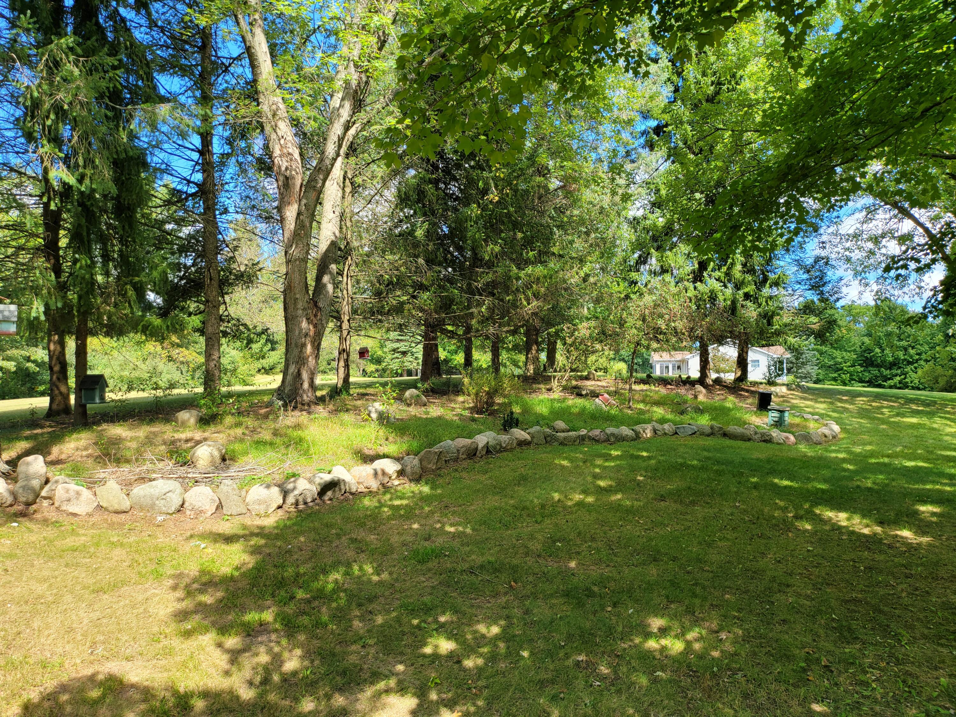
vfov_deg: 53.1
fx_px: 718
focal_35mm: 26
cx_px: 478
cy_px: 358
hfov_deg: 67.3
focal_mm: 5
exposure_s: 1/449
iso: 40
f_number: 1.8
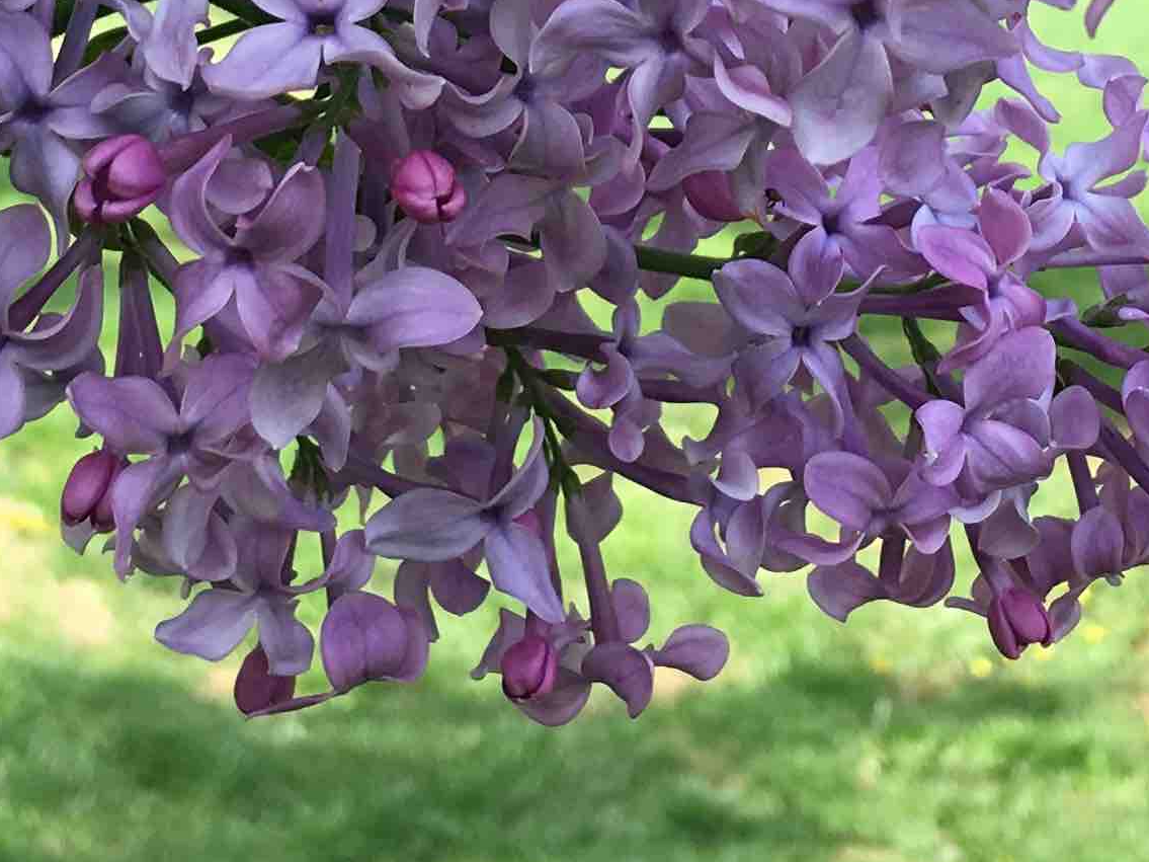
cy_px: -320
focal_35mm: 103
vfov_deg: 13.7
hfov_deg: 19.1
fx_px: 3418
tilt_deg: +3.0
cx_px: 690
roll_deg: +2.1
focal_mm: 4.15
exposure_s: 1/257
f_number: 2.2
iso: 25
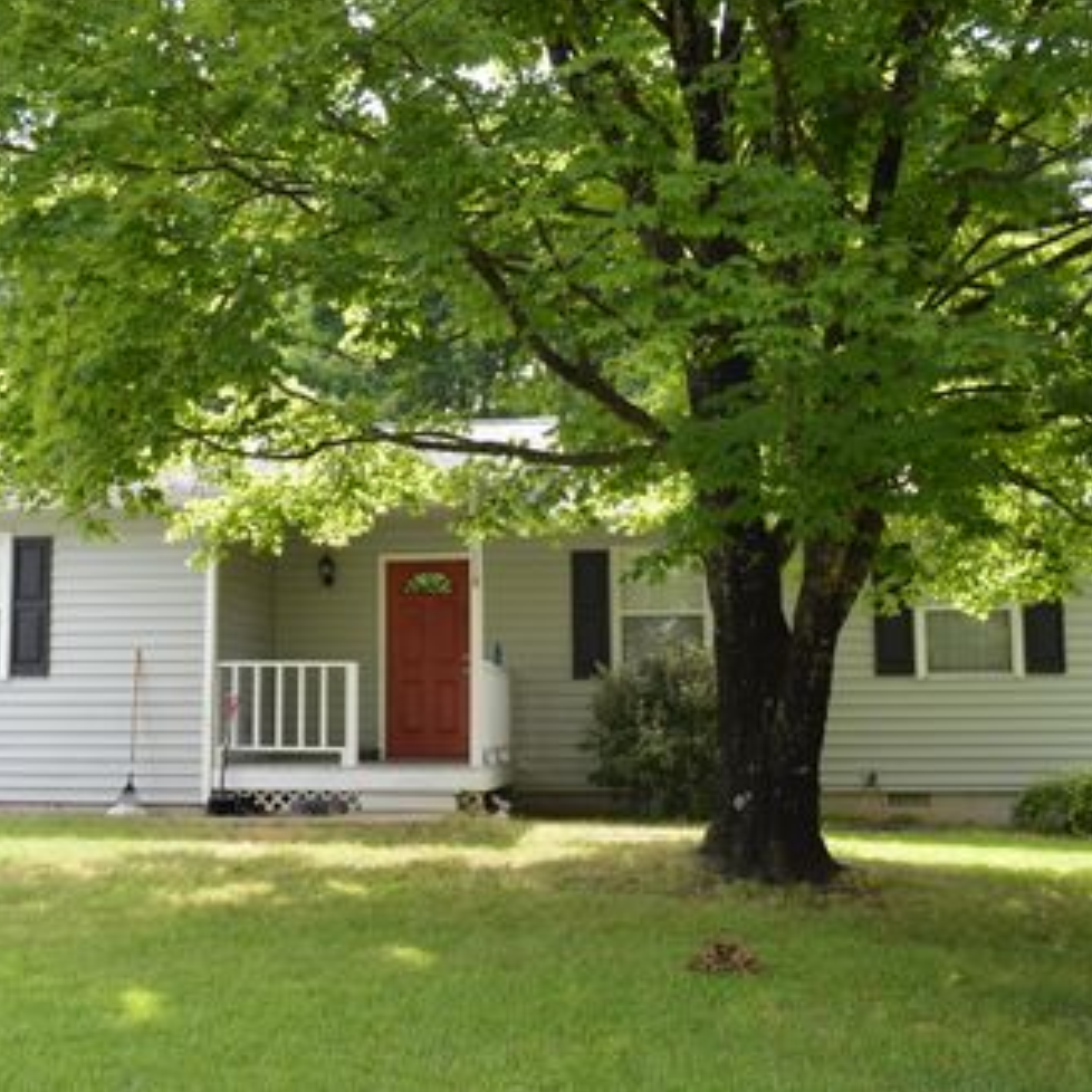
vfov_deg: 39.2
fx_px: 1535
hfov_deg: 39.0
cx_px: 432
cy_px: 539
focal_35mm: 43
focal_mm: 22
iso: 110
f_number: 5.6
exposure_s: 1/125
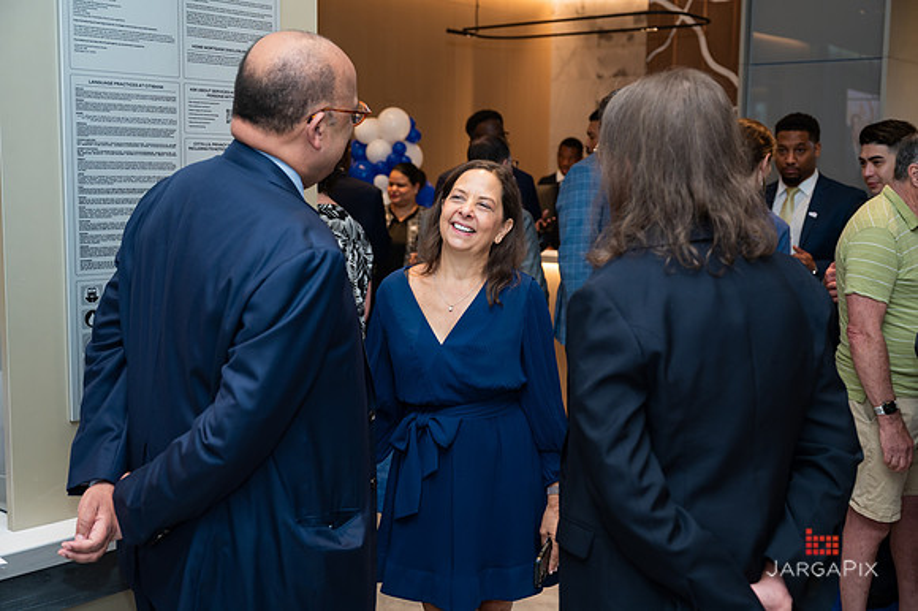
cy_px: 306
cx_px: 459
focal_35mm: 44
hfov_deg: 44.8
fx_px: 1113
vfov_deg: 30.7
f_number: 3.5
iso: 640
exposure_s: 1/160
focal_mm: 43
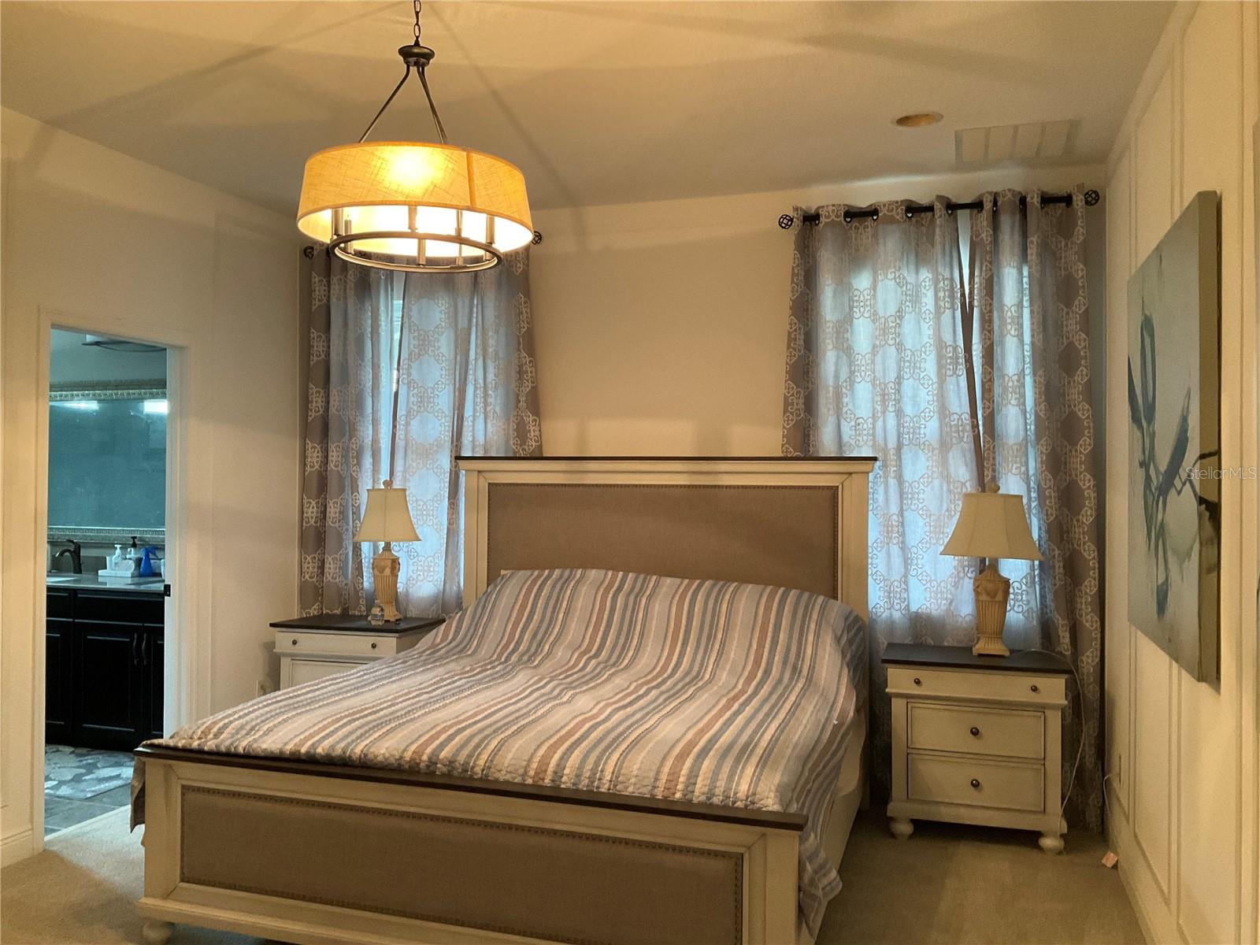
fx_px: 1056
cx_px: 630
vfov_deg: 48.2
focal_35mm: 29
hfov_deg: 61.7
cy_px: 472
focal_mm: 3
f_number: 1.8
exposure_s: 1/60
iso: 250
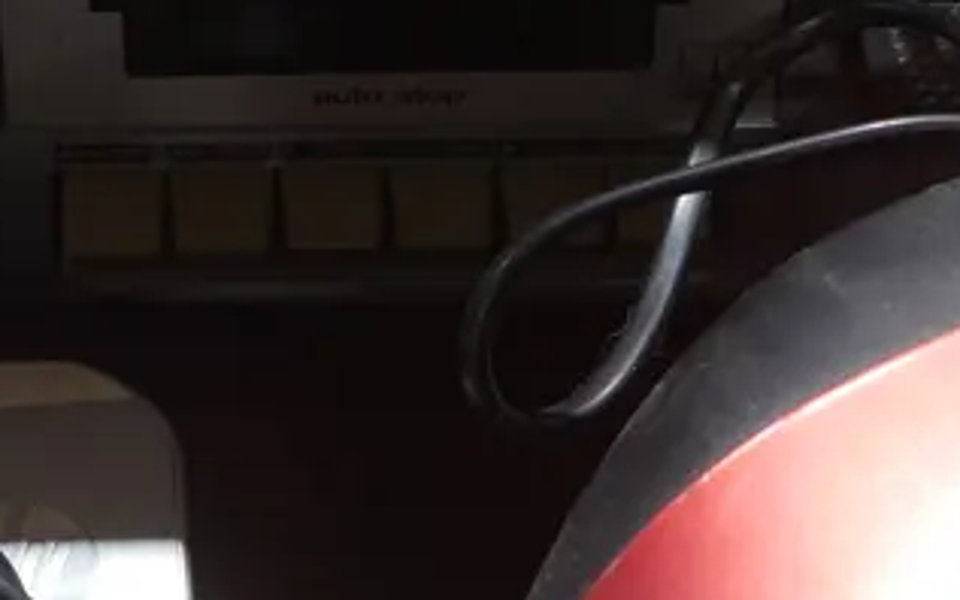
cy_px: -318
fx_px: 3767
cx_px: 288
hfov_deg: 14.5
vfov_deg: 8.9
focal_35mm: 144
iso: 500
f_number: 4.6
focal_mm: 21
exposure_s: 1/60
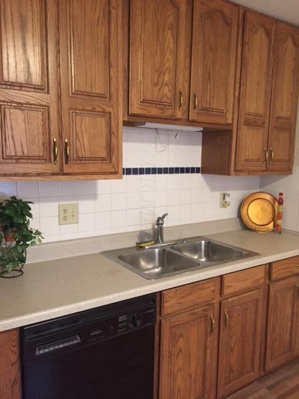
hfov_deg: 48.2
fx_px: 334
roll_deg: -1.4
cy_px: 200
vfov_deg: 61.7
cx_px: 150
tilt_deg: -6.7
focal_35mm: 29
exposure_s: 1/24
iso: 250
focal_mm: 4.15
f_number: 2.2
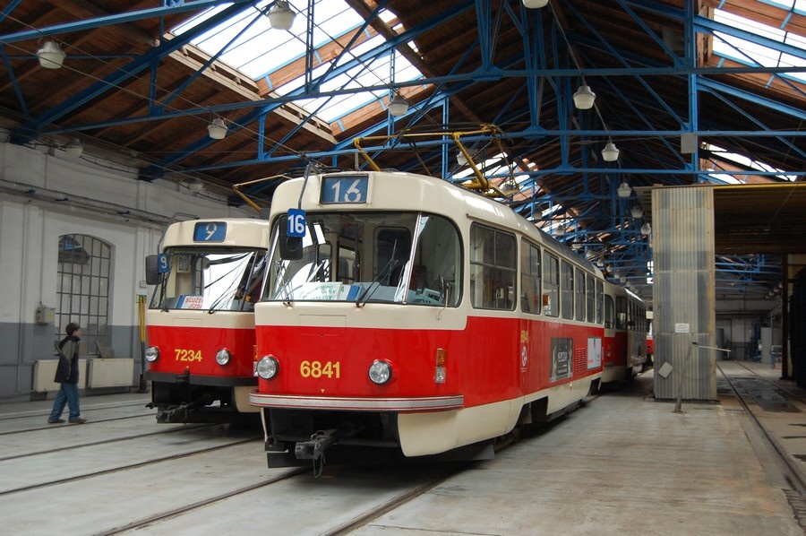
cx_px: 403
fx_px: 872
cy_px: 268
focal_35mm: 39
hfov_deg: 49.6
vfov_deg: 34.1
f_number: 4.2
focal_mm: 26
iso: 720
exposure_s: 1/30
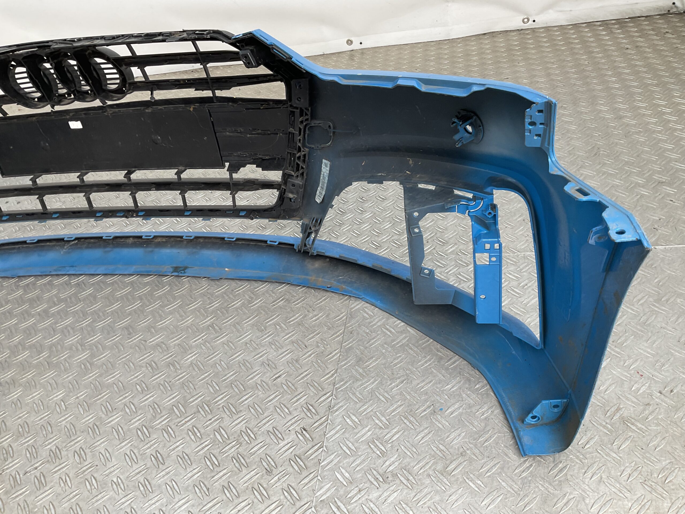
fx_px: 574
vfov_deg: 48.2
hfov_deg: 61.7
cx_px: 342
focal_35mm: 29
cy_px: 257
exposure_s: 1/120
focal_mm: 3
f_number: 1.8
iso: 20
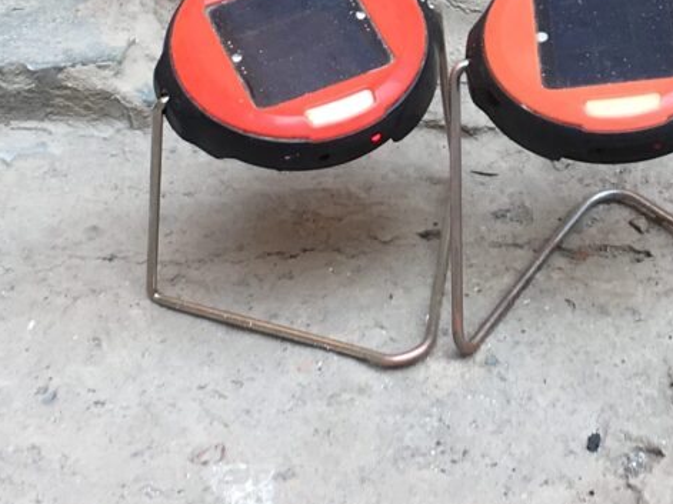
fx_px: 2274
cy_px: -56
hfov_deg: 16.7
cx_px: 573
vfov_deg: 12.4
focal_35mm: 117
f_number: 2.2
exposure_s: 1/100
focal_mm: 4.15
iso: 25
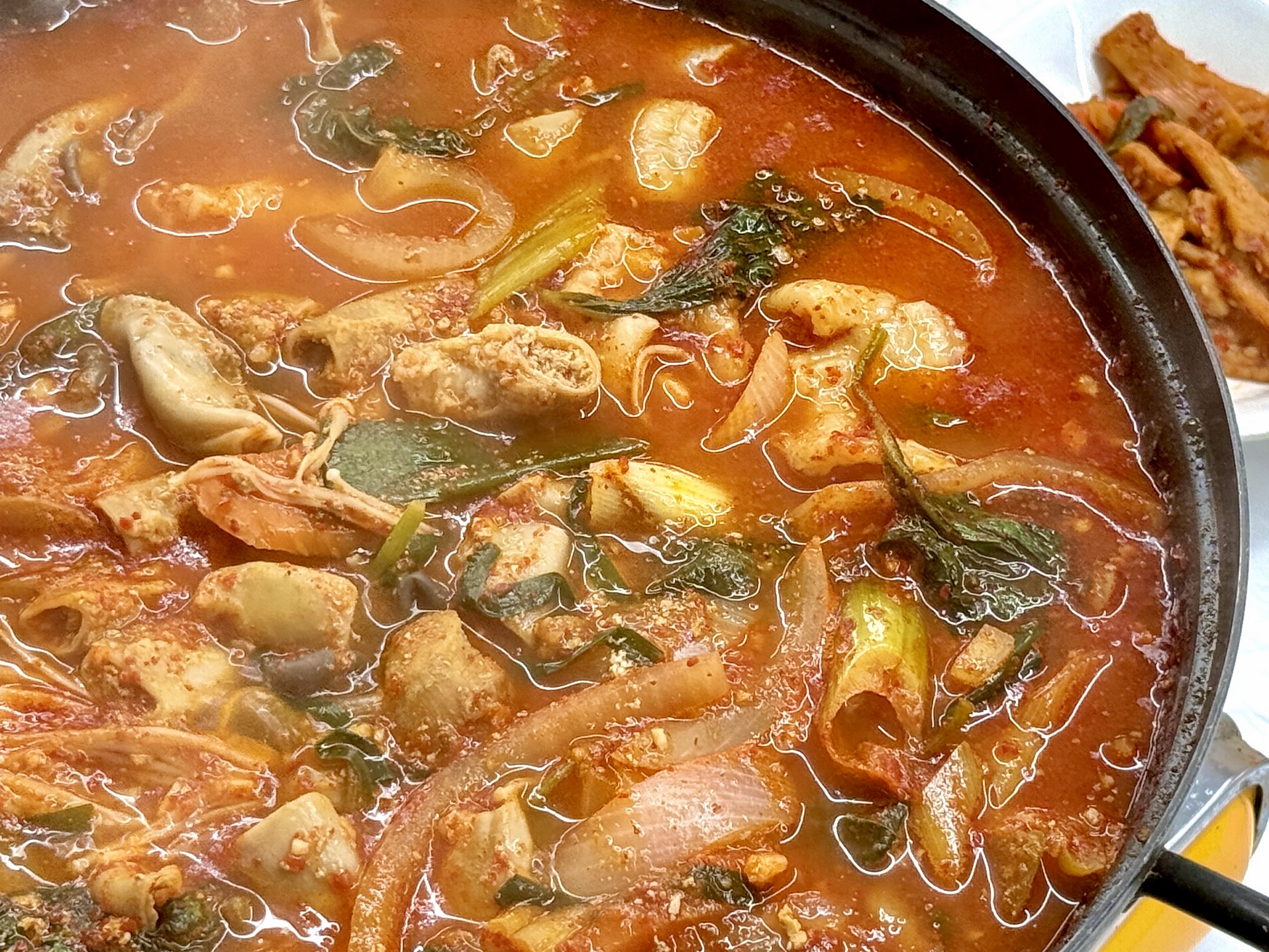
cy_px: 351
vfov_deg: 14.6
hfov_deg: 19.4
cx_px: 698
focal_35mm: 101
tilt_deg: -49.0
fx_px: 3703
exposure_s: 1/120
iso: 100
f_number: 1.78
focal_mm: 6.76
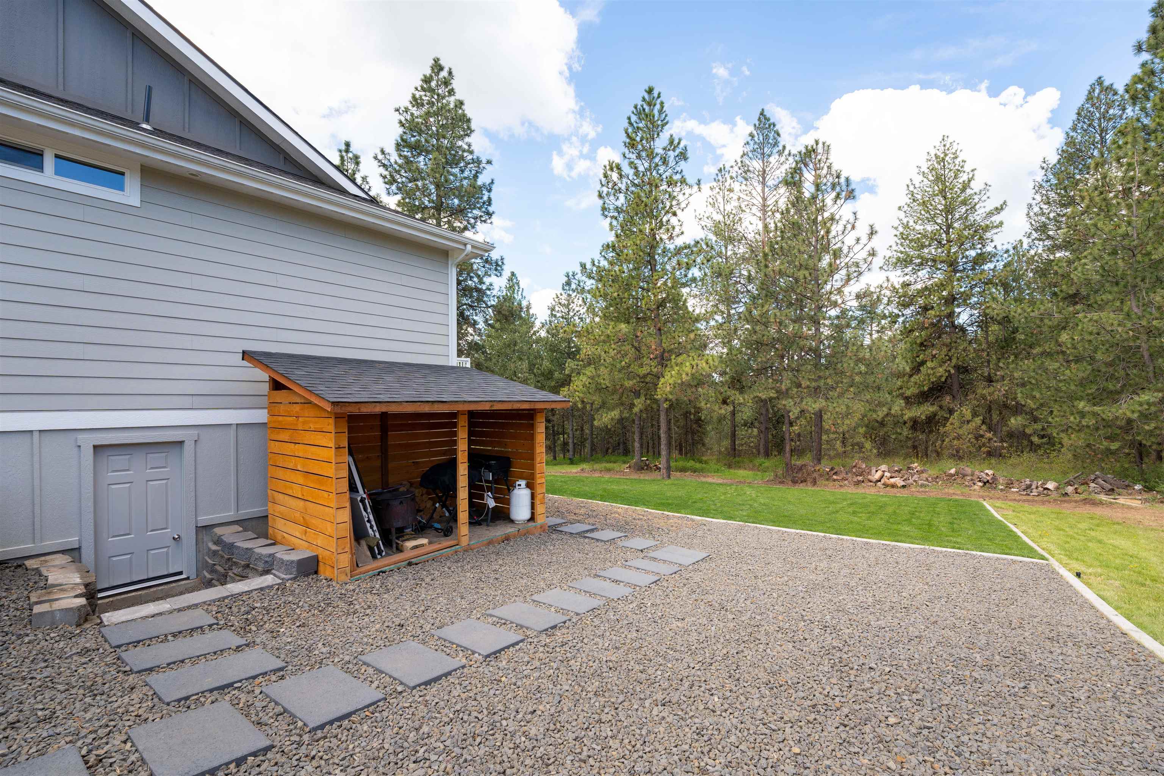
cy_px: 388
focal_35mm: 14
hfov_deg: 104.3
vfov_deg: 81.2
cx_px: 582
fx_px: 453
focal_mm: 14
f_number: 8
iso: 200
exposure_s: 1/125
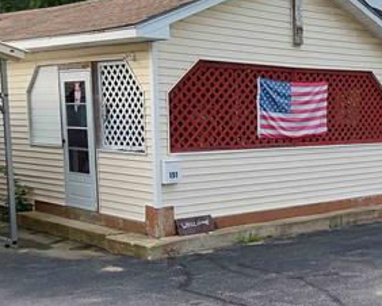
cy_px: 203
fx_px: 701
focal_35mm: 62
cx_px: 362
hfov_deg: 28.9
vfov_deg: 24.5
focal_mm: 2.91
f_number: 1.9
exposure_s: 1/502
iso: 50
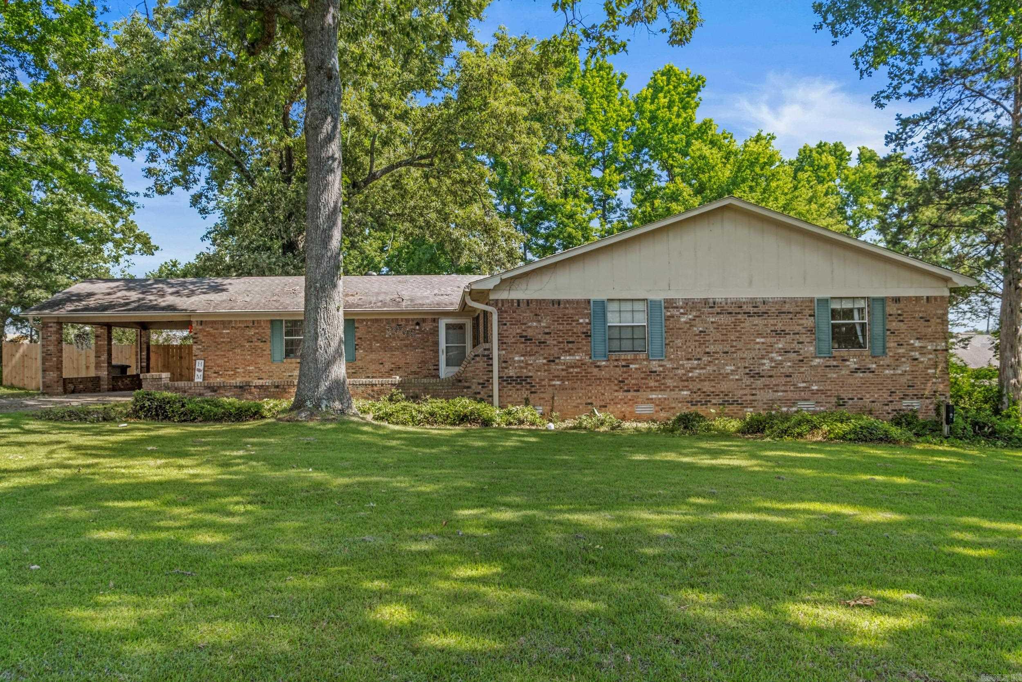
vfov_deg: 49.6
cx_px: 511
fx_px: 738
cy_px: 341
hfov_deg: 69.4
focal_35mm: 26
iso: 200
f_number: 6.4
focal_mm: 17.4
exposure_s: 1/20
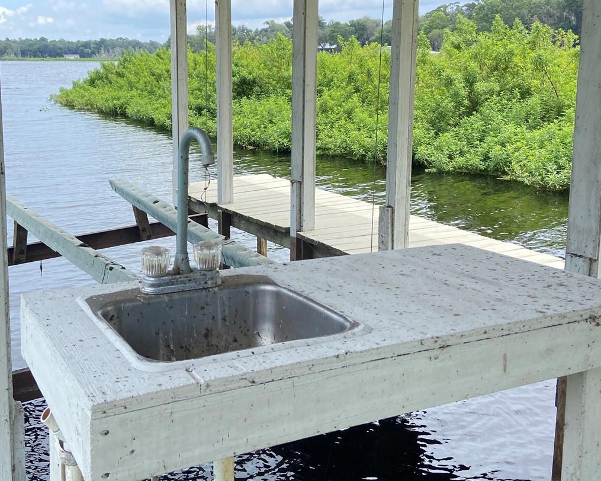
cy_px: 174
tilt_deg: -8.3
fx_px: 711
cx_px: 225
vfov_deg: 37.1
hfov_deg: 45.4
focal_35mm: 40
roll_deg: +0.1
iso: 32
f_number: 1.8
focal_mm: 4.25
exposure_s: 1/1245
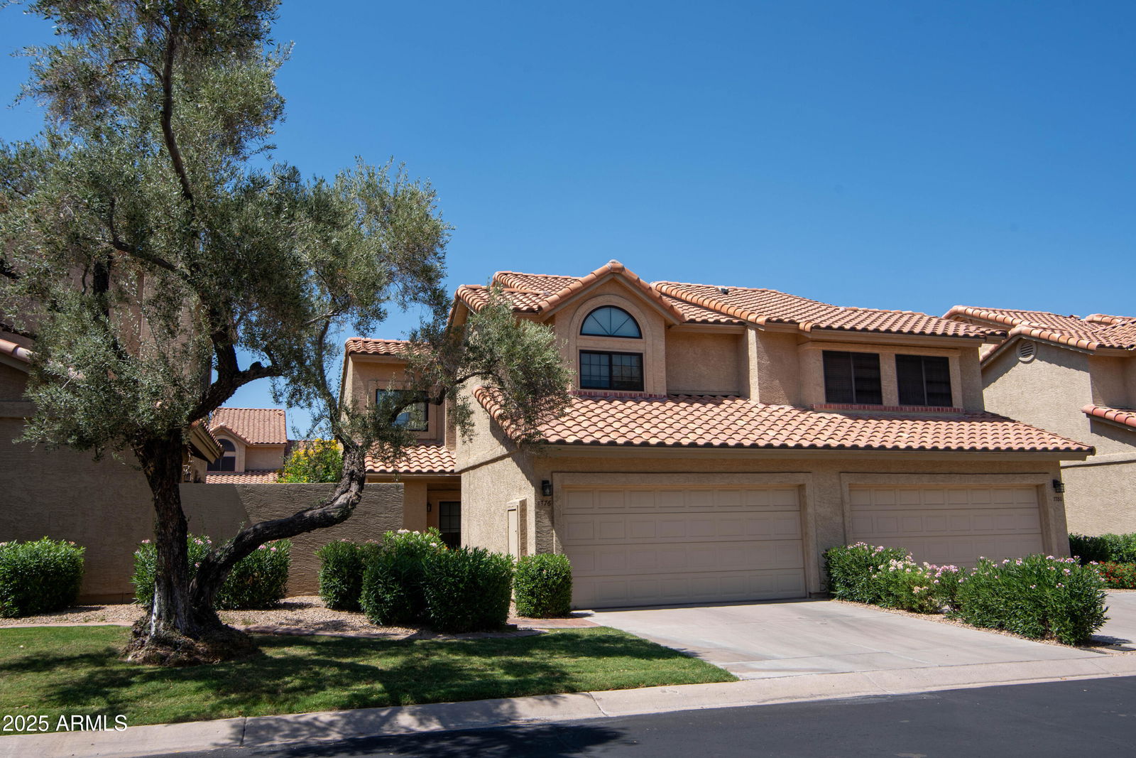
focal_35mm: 28
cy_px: 379
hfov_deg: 65.5
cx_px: 568
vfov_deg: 46.4
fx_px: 884
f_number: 11
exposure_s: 1/500
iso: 320
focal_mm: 28
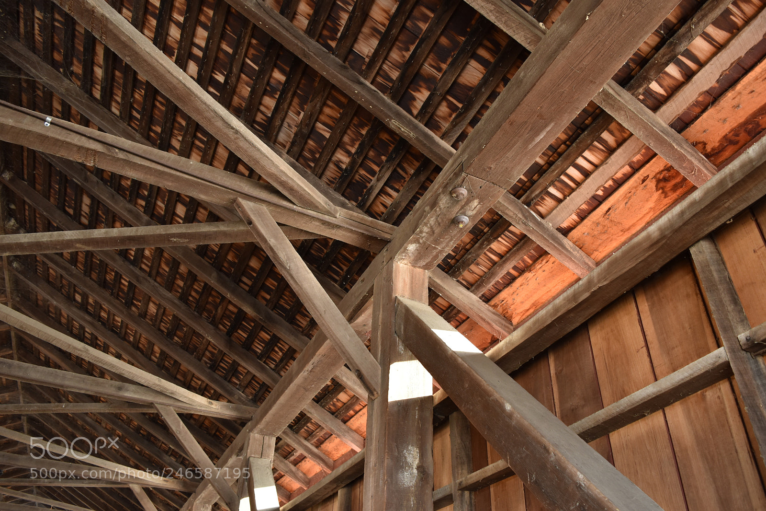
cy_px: 256
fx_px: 574
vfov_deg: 47.9
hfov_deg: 67.4
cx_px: 383
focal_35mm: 27
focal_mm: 18
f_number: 5
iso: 400
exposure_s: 1/100
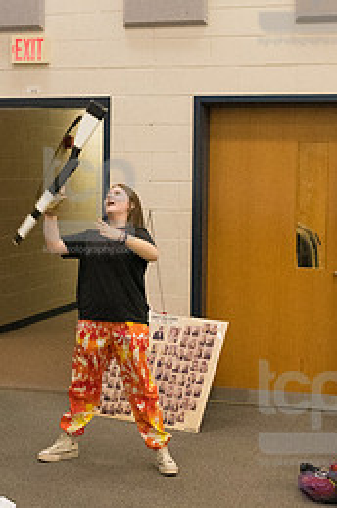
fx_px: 1028
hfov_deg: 18.5
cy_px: 200
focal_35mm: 73
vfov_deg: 27.7
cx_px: 89
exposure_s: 1/400
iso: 10000
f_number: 5.6
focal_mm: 28
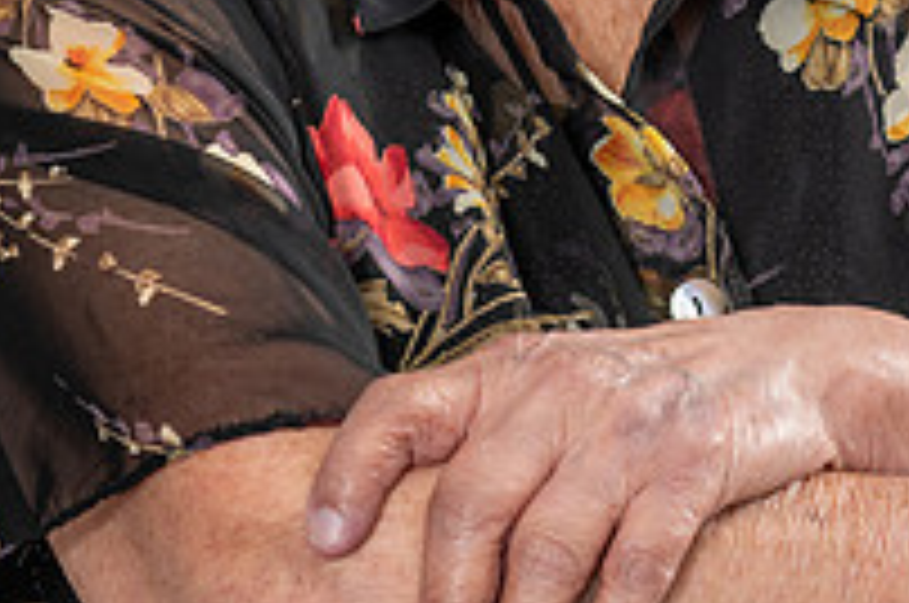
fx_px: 5723
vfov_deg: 6.0
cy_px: -349
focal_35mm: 227
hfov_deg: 9.1
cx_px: 770
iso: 200
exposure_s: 1/125
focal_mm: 62
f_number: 5.6
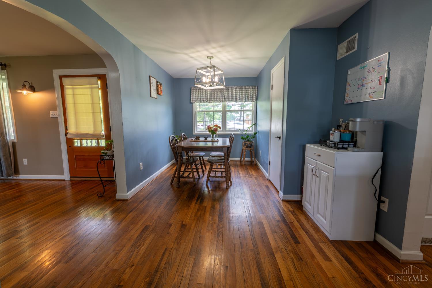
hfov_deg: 104.3
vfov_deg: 81.2
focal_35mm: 14
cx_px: 216
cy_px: 144
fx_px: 168
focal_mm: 14
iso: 100
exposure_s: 1/25
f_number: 8
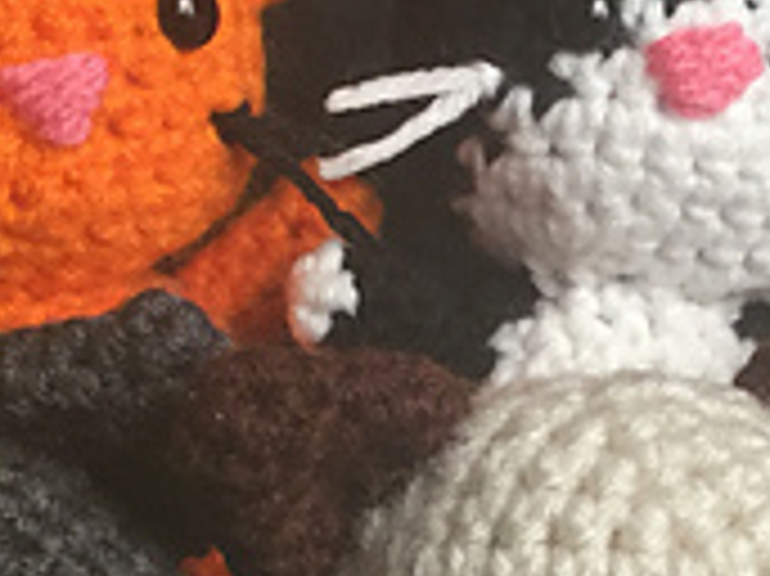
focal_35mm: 116
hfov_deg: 16.9
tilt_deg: -9.5
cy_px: 468
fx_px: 2579
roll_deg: -1.5
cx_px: 617
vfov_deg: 12.7
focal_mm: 3.3
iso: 100
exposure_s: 1/30
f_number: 2.4
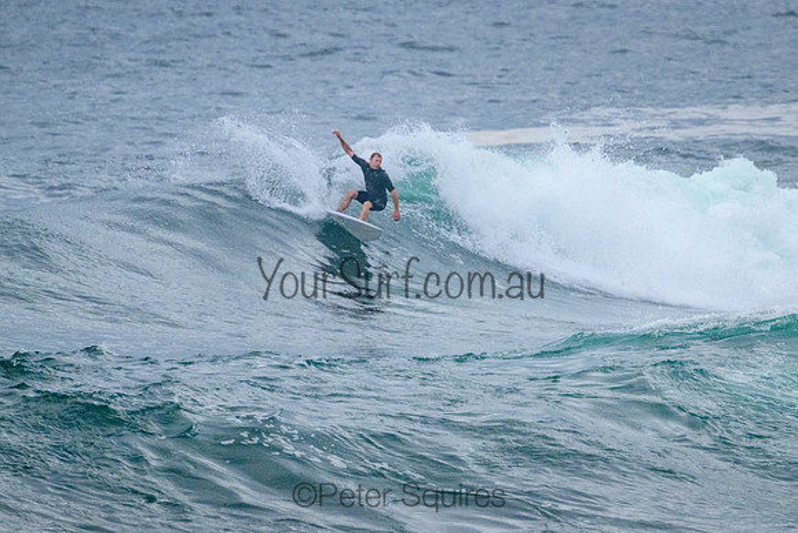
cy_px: 222
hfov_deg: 1.9
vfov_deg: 1.3
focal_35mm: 1100
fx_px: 24381
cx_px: 433
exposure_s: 1/2000
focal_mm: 800
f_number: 11
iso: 3200
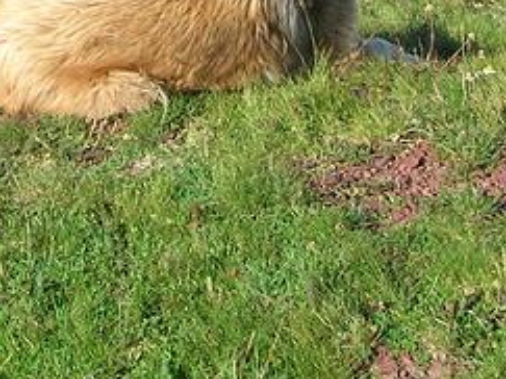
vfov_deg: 9.3
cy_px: -406
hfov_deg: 13.1
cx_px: 14
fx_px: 2177
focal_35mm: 149
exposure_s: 1/213
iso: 50
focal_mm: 5.7
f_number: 4.9
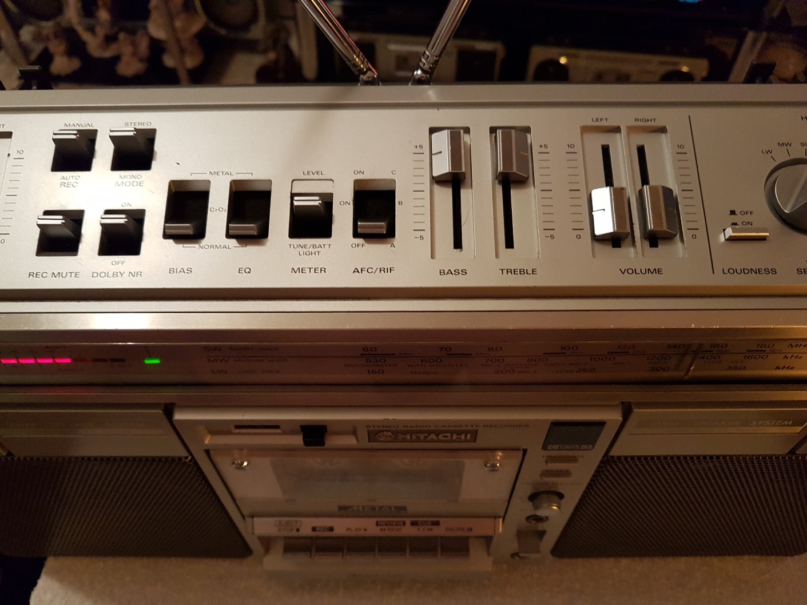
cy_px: 302
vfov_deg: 53.1
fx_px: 606
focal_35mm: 26
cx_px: 404
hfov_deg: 67.3
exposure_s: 1/25
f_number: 1.7
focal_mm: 4.2
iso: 200
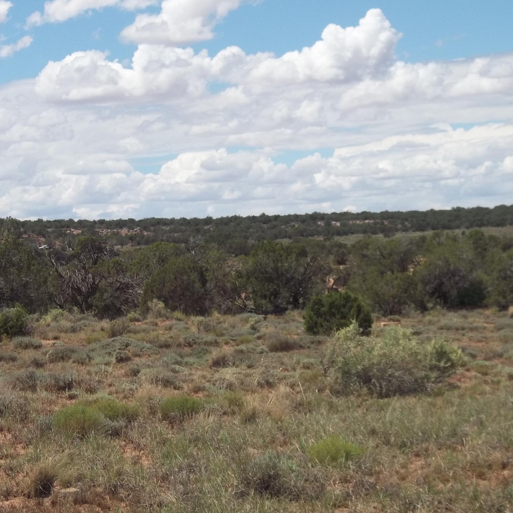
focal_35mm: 130
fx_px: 2180
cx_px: 185
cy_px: 279
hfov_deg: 13.4
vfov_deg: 13.4
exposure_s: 1/100
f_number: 16
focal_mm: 17.1
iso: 80
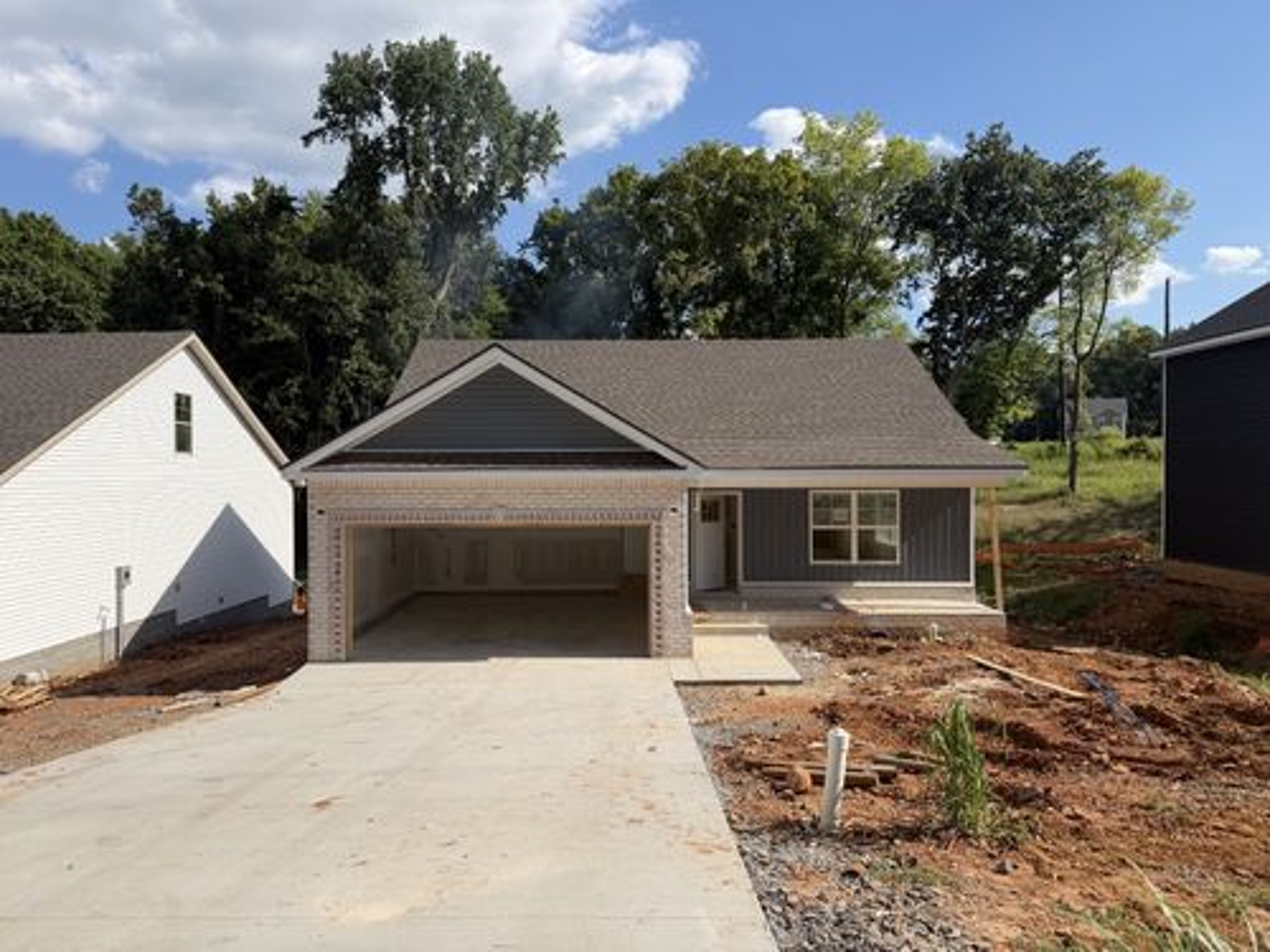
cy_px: 476
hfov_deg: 71.6
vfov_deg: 56.8
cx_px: 635
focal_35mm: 24
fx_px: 881
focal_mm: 6.76
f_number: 1.78
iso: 80
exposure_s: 1/5319
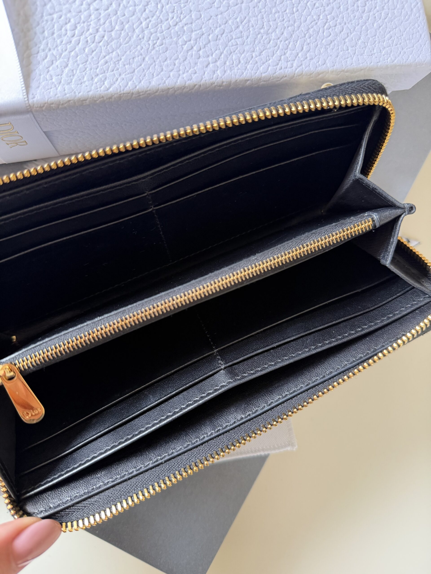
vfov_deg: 71.6
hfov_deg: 56.8
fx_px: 398
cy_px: 287
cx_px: 216
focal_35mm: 24
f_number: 1.78
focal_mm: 6.76
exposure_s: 1/60
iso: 250
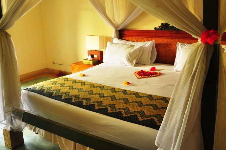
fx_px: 229
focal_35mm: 37
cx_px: 116
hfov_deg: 52.5
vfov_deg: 36.1
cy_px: 64
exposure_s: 1/8
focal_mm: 21
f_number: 4
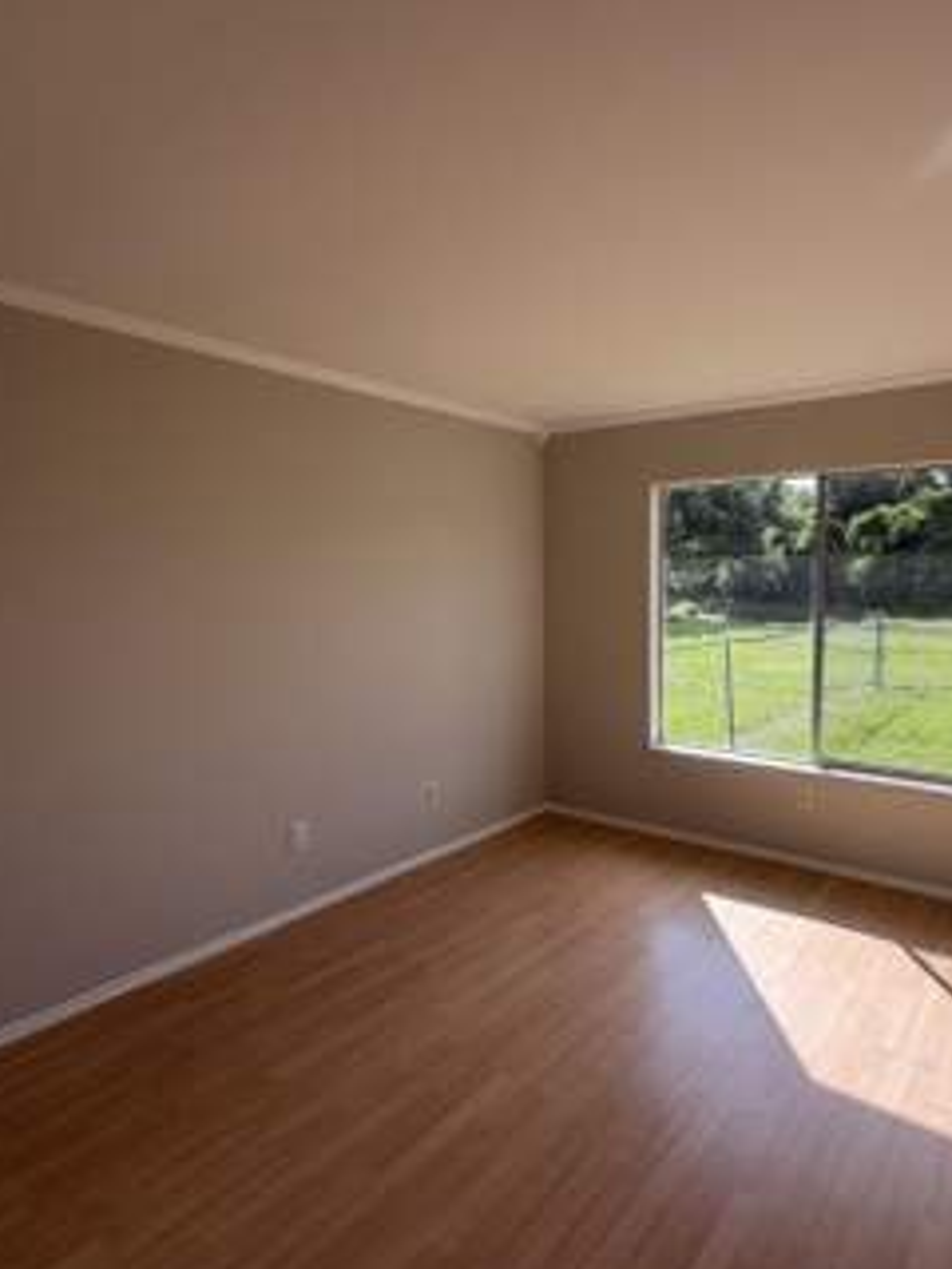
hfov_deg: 63.2
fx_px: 770
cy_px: 638
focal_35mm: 21
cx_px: 543
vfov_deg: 79.0
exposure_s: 1/298
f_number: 2.2
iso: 50
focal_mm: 2.22
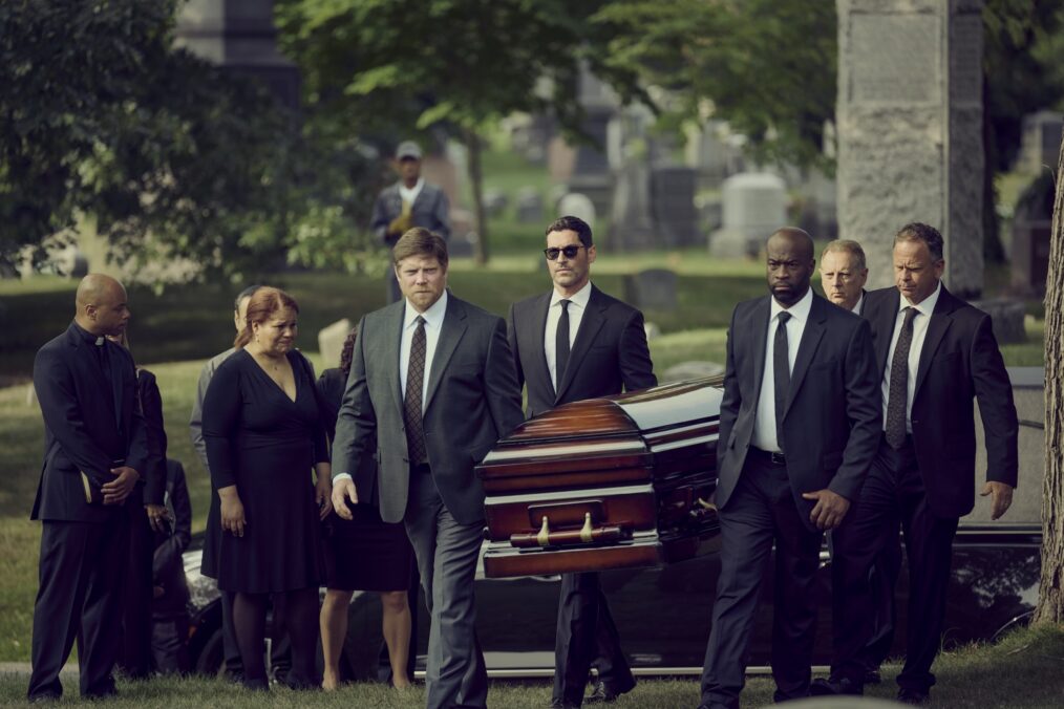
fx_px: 5911
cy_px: 354
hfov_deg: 10.3
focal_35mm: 200
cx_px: 532
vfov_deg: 6.9
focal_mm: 200
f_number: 2.8
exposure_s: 1/1600
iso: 500
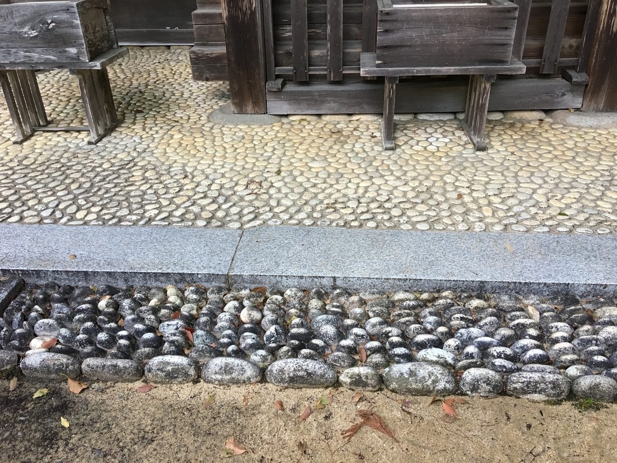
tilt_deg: -29.4
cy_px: 232
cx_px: 308
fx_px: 517
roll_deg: +1.1
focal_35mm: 29
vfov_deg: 48.2
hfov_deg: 61.7
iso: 32
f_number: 2.2
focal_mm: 4.15
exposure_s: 1/15
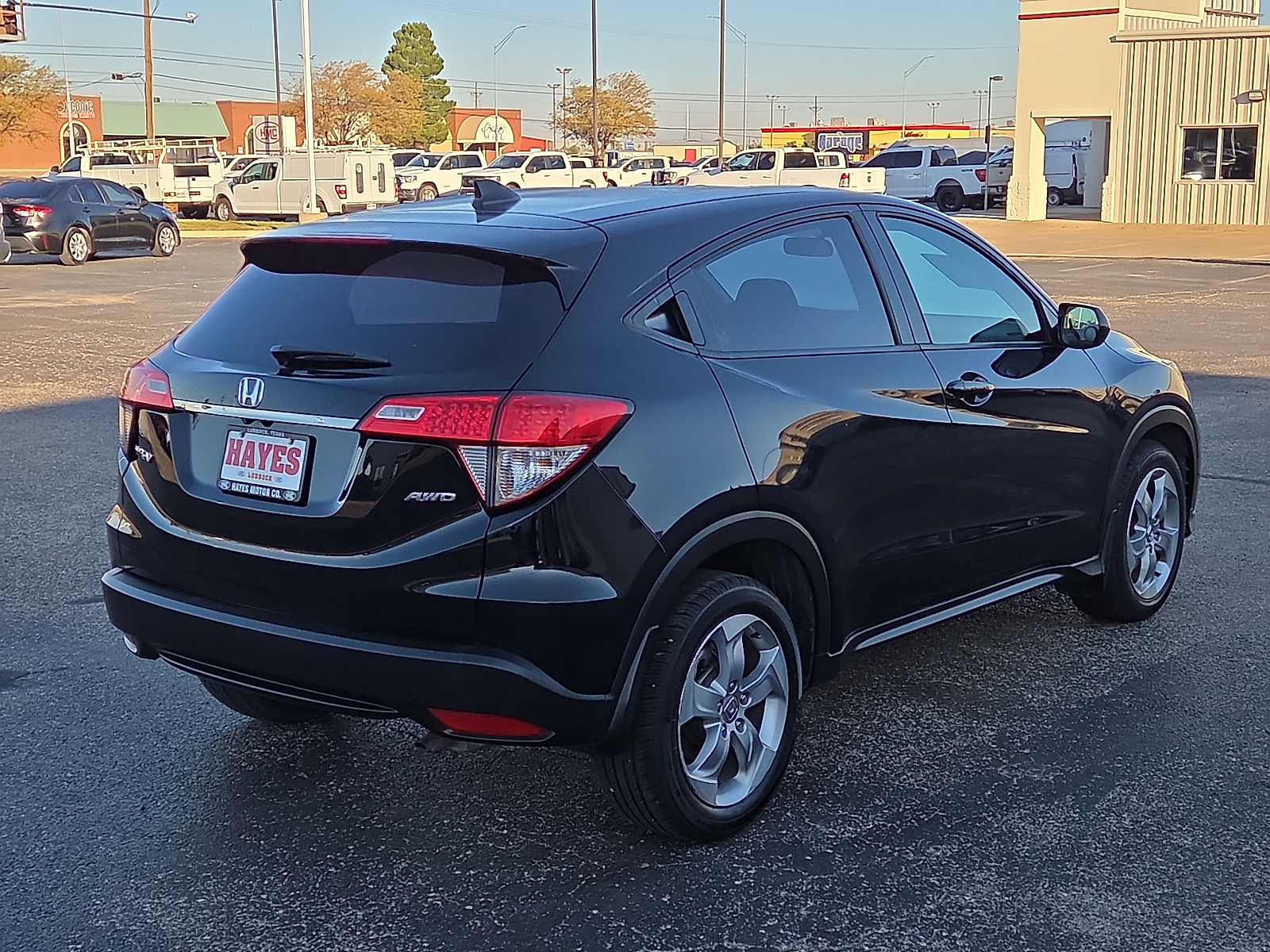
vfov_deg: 30.9
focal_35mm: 47
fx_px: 1724
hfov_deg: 40.4
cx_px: 635
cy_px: 476
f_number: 1.8
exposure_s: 1/1250
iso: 25
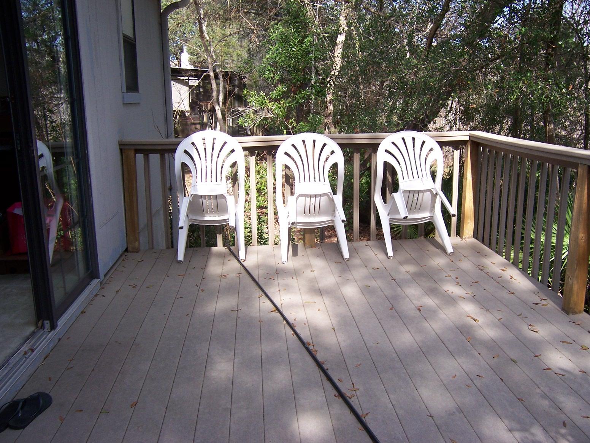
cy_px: 222
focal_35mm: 33
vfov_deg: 42.9
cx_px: 295
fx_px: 562
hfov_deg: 55.4
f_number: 3.4
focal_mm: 5.5
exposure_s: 1/250
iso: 80
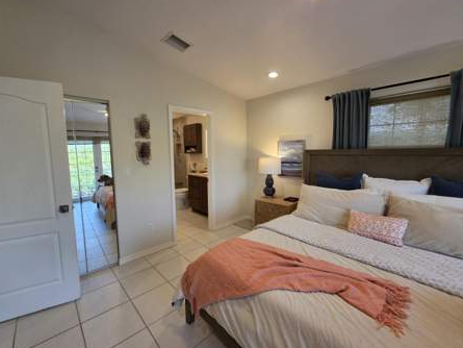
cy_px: 173
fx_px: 187
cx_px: 218
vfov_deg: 85.7
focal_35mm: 14
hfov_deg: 101.9
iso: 100
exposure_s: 1/120
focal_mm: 2.2
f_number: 1.9
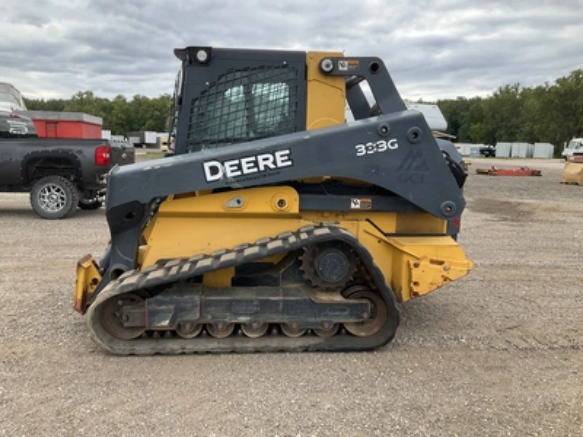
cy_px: 218
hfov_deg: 61.7
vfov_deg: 48.2
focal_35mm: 29
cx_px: 292
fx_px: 488
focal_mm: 3
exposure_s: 1/333
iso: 25
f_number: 1.8
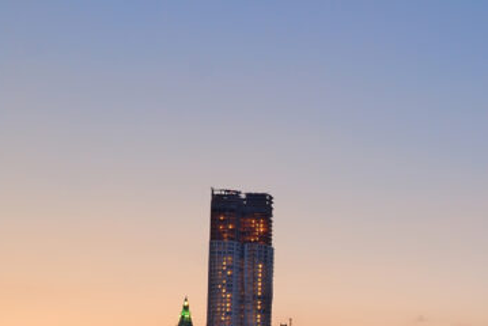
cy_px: 367
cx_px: 580
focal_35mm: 137
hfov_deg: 14.5
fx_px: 1859
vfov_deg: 9.9
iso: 100
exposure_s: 1/4
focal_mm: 32
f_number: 6.3
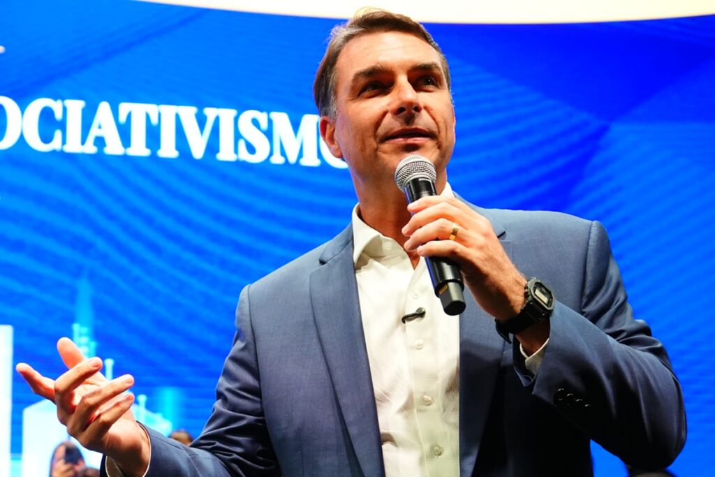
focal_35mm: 28
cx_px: 358
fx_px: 556
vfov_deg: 46.4
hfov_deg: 65.5
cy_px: 238
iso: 3200
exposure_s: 1/500
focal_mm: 28
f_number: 2.8
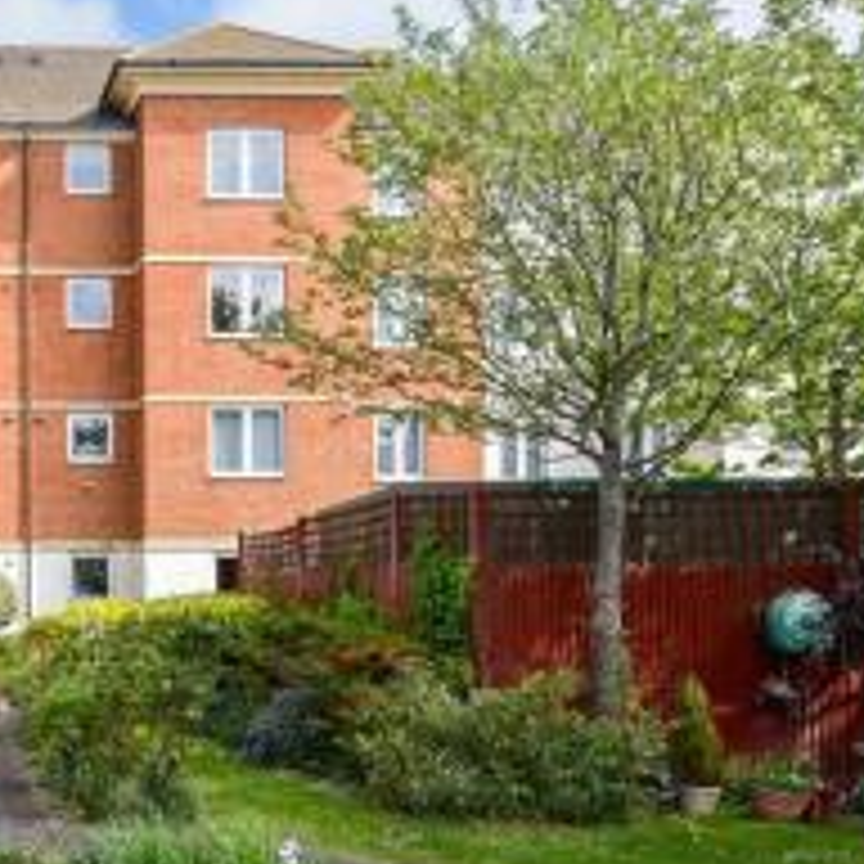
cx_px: -14
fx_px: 1130
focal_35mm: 40
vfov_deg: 41.5
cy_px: 556
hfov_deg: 37.2
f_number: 9
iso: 1000
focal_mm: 13
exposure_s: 1/800
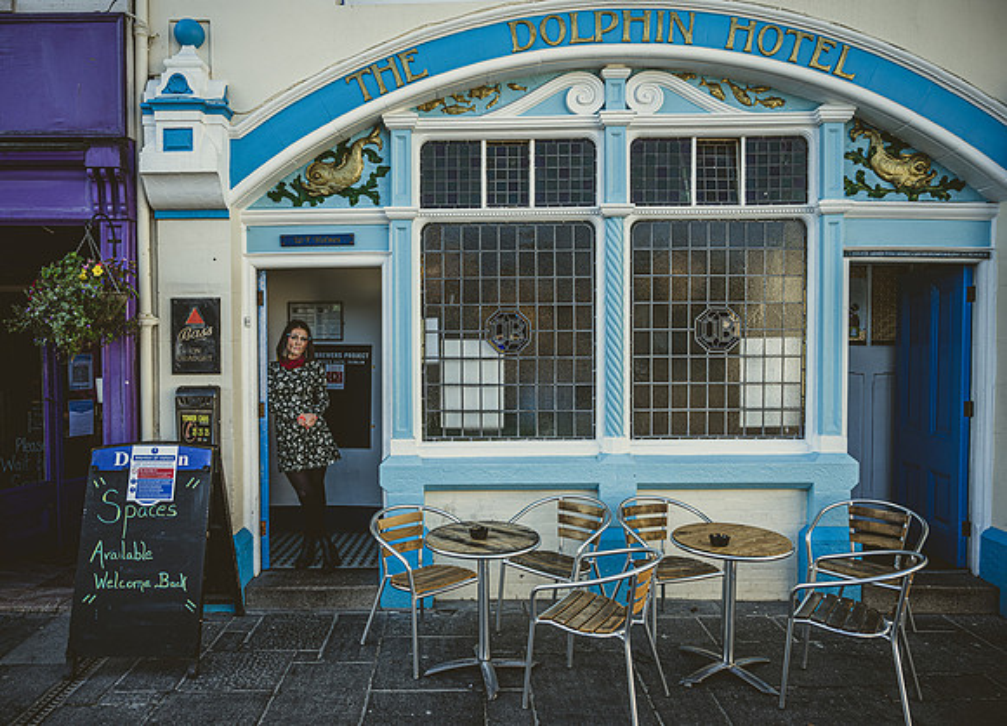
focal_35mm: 26
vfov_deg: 52.8
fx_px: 732
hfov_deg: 69.0
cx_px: 464
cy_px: 362
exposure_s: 1/500
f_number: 2.8
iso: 100
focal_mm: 24
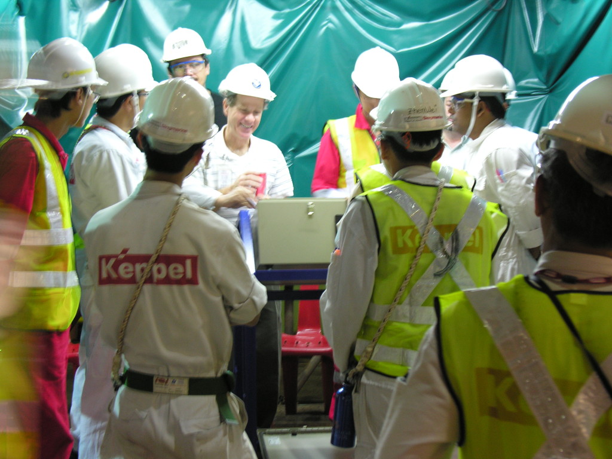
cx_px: 306
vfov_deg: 20.7
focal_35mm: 71
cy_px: 230
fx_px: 1255
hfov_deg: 27.4
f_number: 3.3
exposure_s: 1/4.3
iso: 124
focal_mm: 18
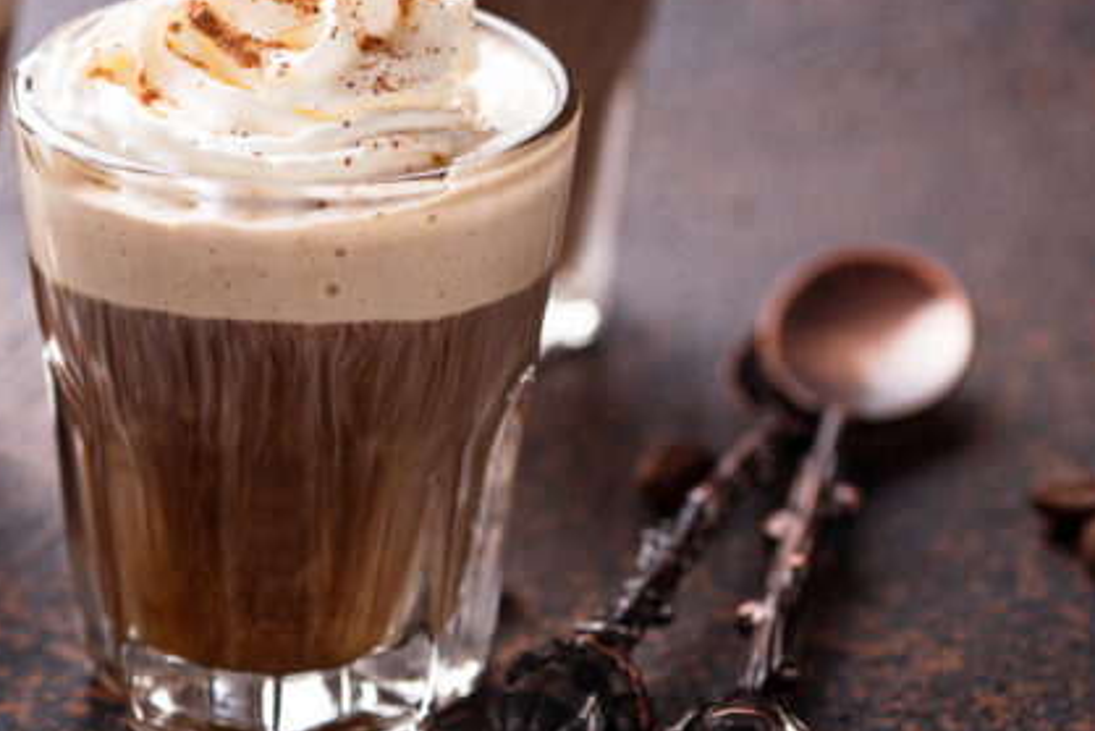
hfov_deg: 10.2
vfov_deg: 6.8
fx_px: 6116
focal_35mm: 201
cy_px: 286
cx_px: 84
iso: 100
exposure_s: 1/100
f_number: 8
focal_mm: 105
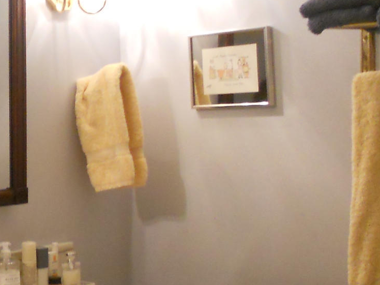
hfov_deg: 18.8
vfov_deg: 15.1
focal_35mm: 98
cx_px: -91
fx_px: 1076
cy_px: 191
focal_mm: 4.9
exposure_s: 1/30
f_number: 3.2
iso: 320
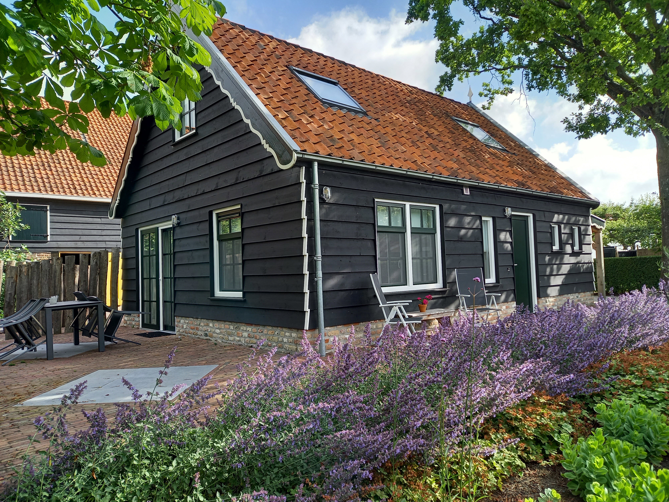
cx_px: 334
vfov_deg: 54.9
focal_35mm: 25
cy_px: 251
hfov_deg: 69.4
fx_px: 483
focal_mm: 4.65
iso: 50
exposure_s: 1/256
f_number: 1.8
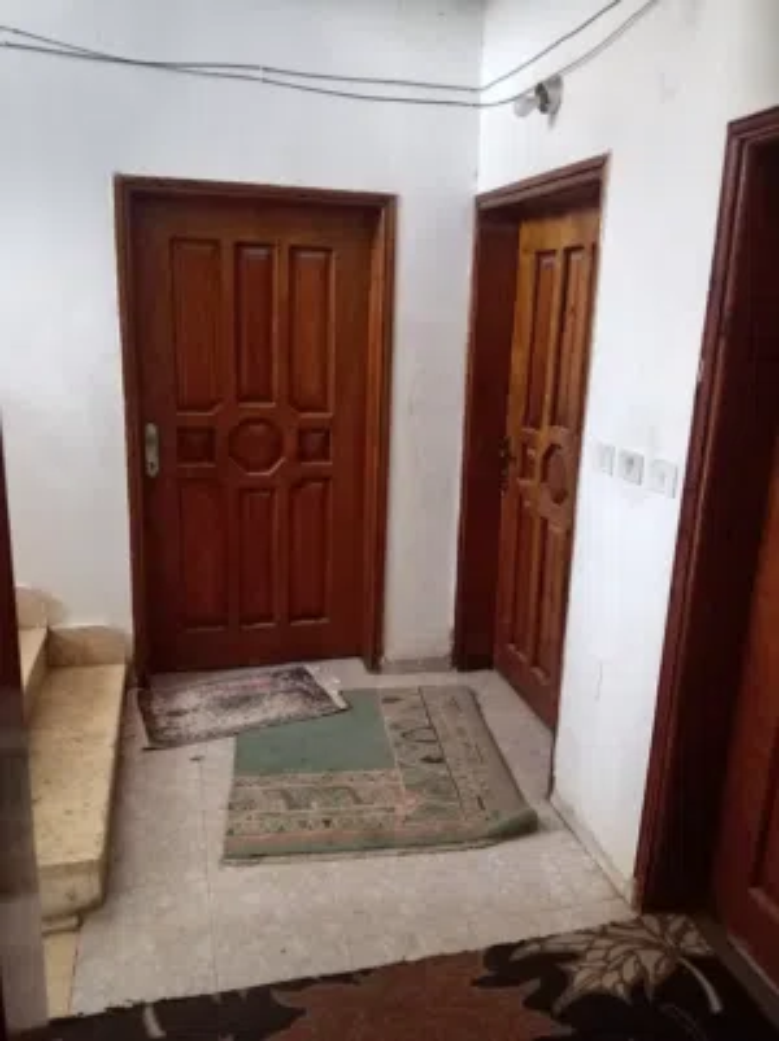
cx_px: 390
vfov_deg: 65.4
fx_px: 811
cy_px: 520
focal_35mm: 27
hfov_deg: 51.3
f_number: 1.8
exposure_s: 1/16.7
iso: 1508
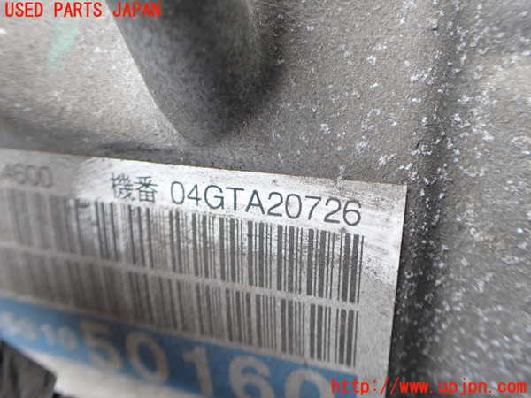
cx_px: 266
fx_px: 460
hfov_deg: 60.0
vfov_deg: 46.8
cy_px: 199
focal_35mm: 30
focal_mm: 5.4
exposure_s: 1/125
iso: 250
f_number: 2.3
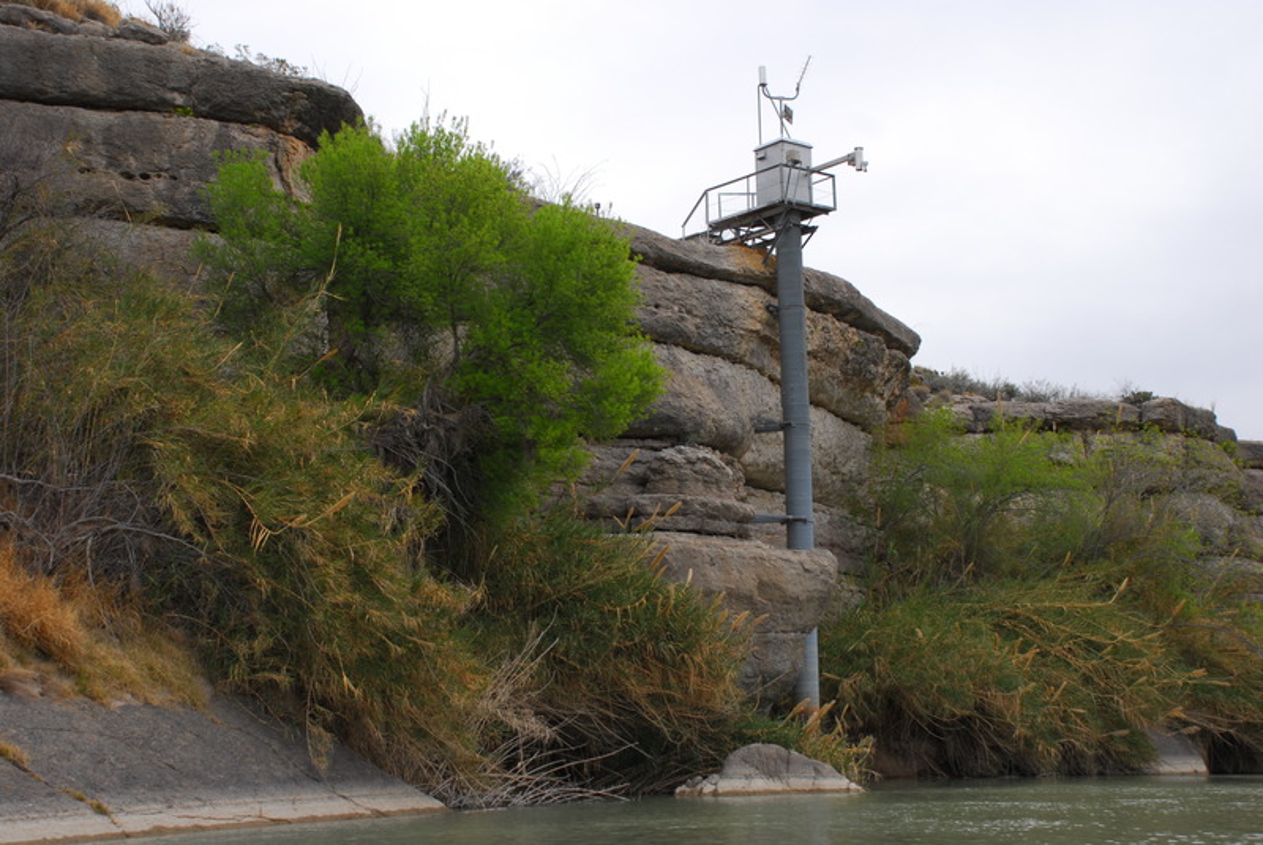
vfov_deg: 25.8
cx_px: 632
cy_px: 422
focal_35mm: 52
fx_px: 1844
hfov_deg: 37.8
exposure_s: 1/180
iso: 160
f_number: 7.1
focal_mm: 35
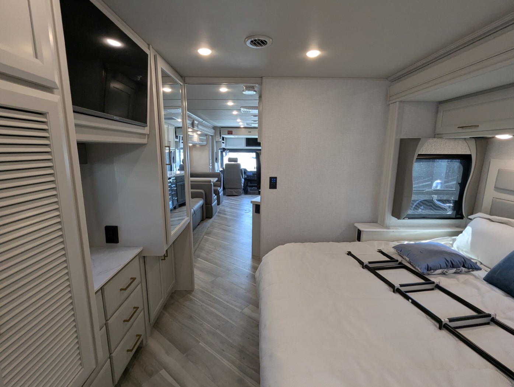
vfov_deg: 78.2
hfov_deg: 94.4
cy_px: 194
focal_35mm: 16
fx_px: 238
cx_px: 257
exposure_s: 1/127
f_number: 2.2
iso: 185
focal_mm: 2.35
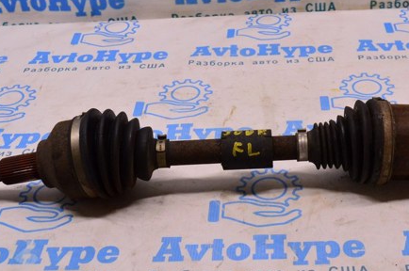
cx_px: 244
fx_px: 703
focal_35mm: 62
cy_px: 119
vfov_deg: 21.8
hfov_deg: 32.3
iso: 1600
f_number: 8
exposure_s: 1/125
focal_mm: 28
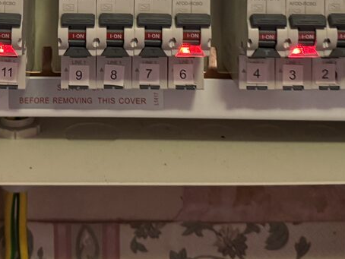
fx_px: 738
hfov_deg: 26.0
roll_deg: +0.2
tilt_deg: -4.5
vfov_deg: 18.3
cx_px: 83
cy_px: -93
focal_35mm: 74
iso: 800
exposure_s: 1/25
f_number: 1.78
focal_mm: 6.76
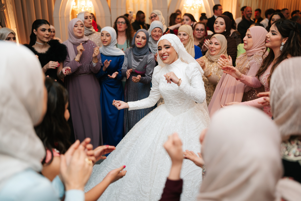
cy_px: 100
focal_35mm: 35
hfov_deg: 54.3
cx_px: 150
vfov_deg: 37.8
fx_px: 293
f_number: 2
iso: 800
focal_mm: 35
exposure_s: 1/160
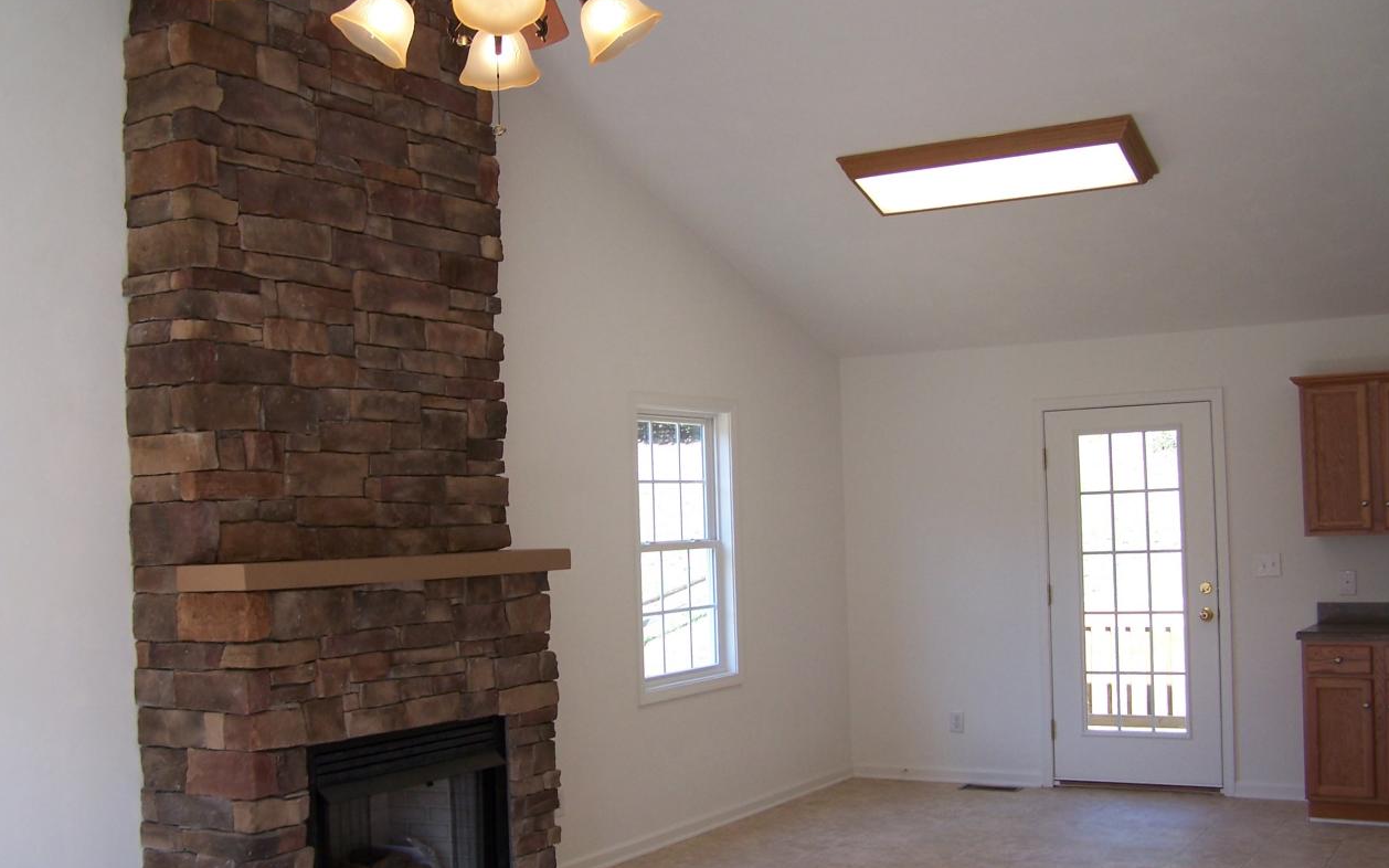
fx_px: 1552
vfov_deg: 31.2
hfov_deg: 48.2
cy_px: 483
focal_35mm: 41
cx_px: 686
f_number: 2.8
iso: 80
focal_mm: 6.3
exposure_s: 1/100
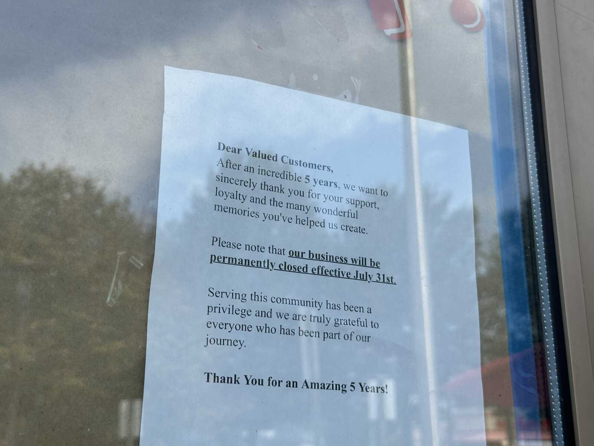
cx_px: 297
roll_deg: +0.3
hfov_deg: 39.7
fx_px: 824
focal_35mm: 48
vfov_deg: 30.3
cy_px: 223
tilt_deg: +16.6
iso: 64
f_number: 1.78
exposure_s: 1/1848
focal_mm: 6.86
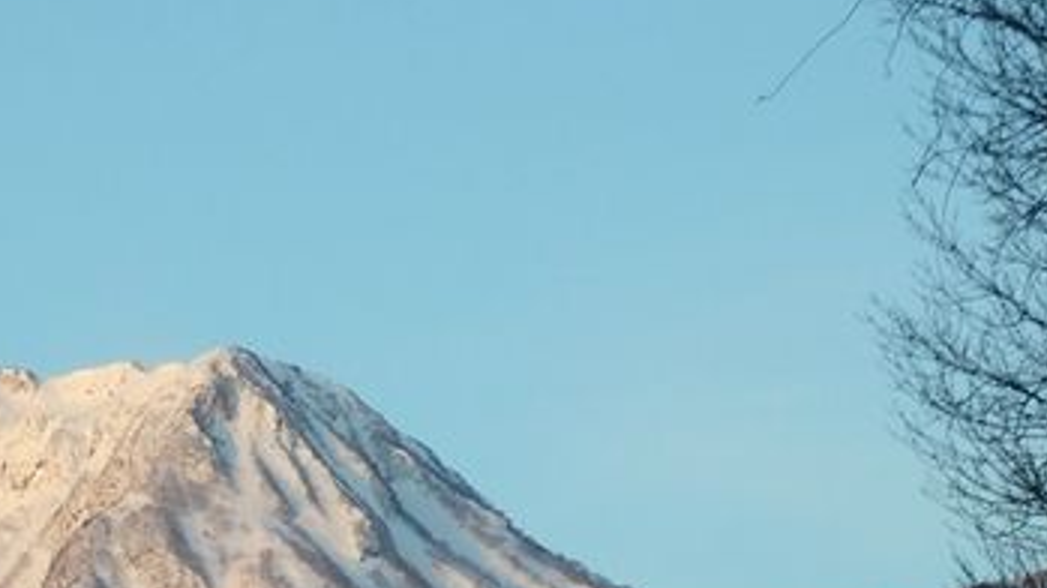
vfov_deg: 4.9
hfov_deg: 8.7
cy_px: 532
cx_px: -26
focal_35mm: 247
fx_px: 6855
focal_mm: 17.3
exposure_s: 1/100
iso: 125
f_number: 4.9
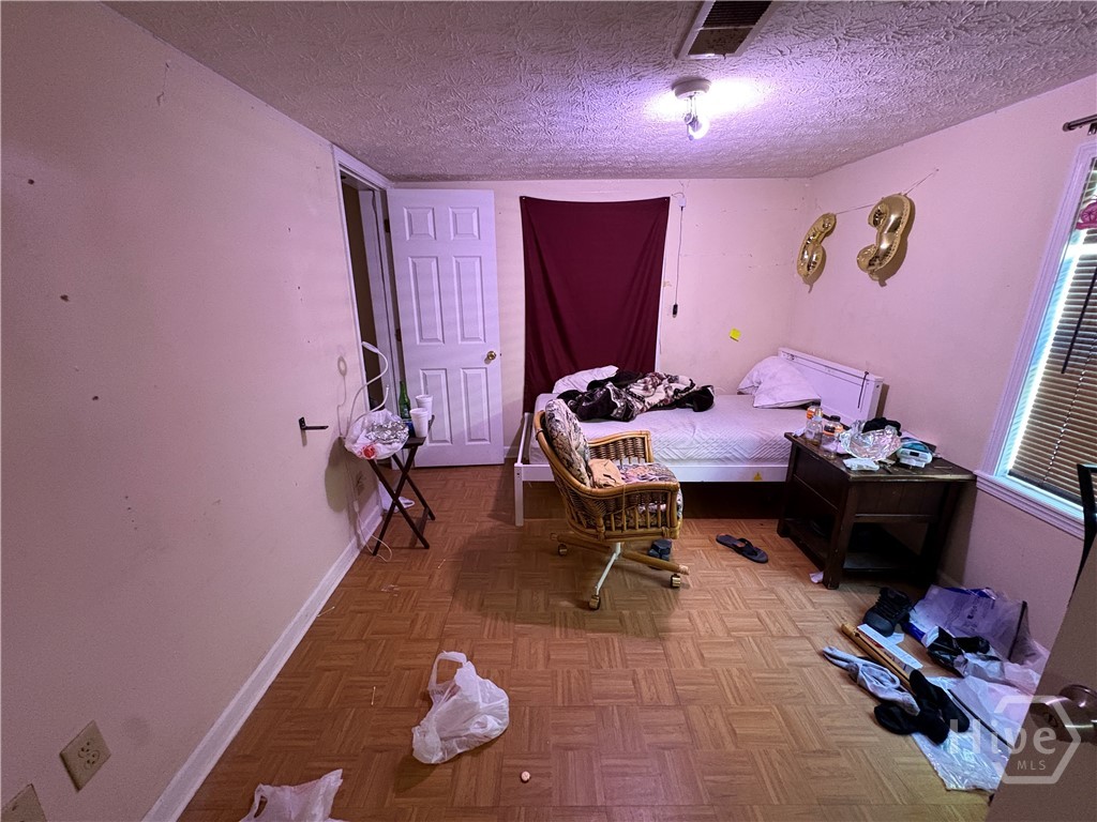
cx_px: 548
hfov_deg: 102.1
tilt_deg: -16.2
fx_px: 444
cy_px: 411
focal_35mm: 14
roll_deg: +1.1
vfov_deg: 85.7
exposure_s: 1/40
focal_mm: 2.22
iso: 800
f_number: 2.2
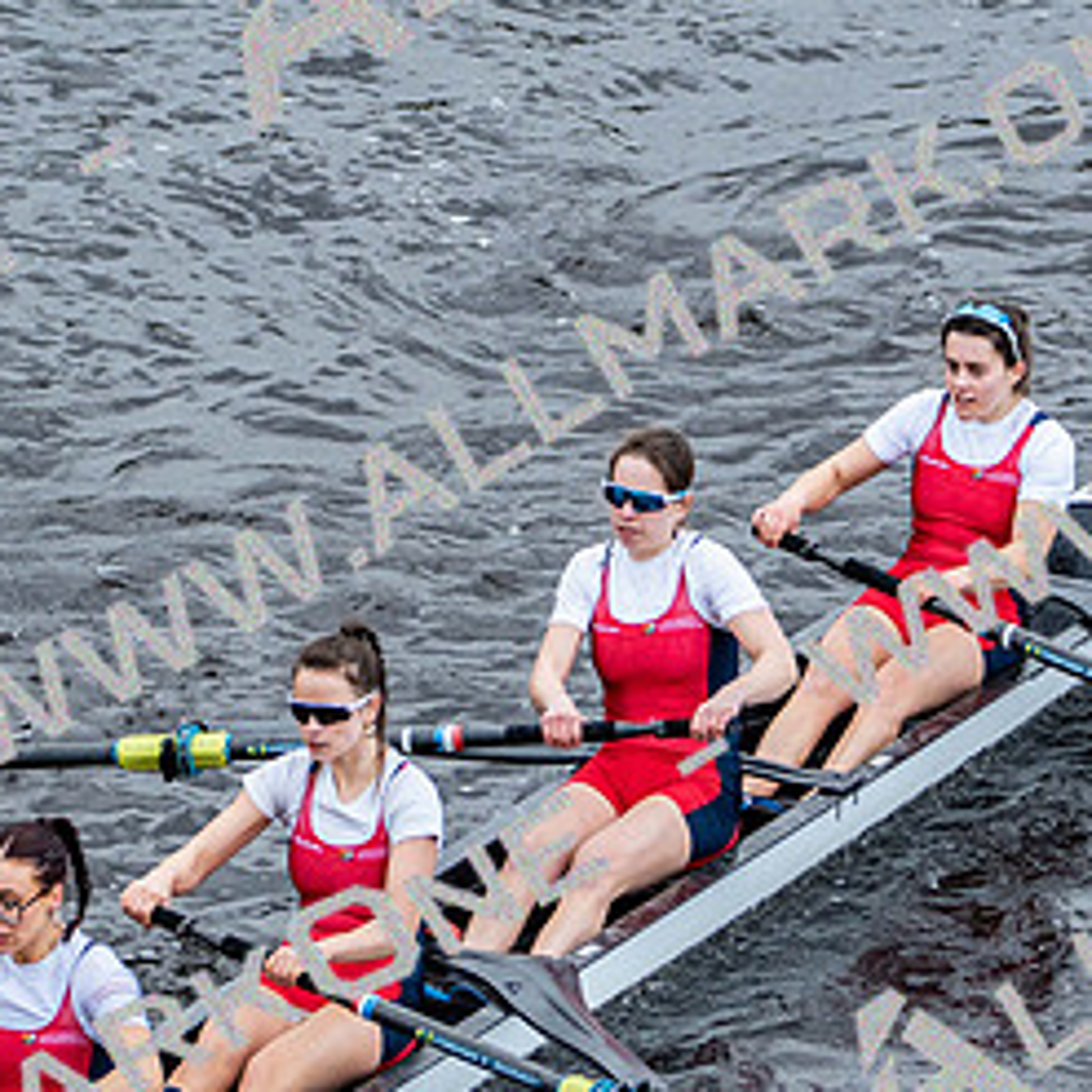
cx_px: 477
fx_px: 18952
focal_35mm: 531
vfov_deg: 3.3
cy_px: 780
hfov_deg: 3.3
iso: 1600
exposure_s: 1/1250
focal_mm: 266
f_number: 5.6
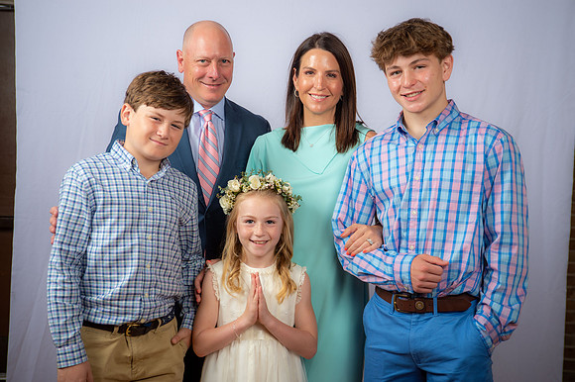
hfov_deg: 31.0
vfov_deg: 20.9
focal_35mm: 65
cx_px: 288
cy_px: 191
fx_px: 1038
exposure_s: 1/160
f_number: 6.3
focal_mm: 65
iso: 250
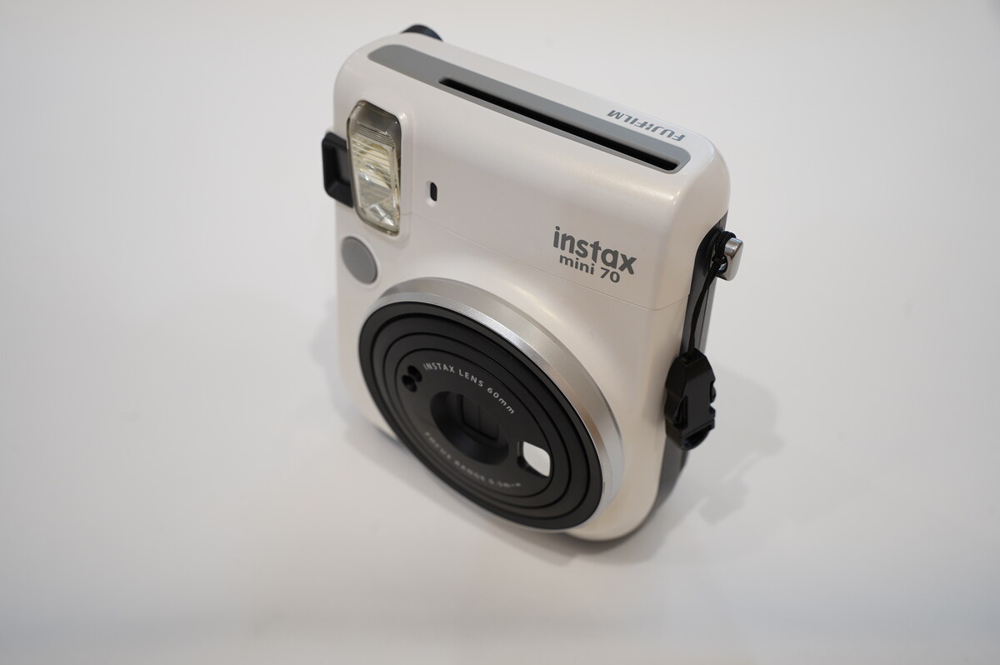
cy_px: 332
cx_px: 500
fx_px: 1027
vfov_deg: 35.9
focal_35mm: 37
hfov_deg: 51.9
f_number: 8
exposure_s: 1/40
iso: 320
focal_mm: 37
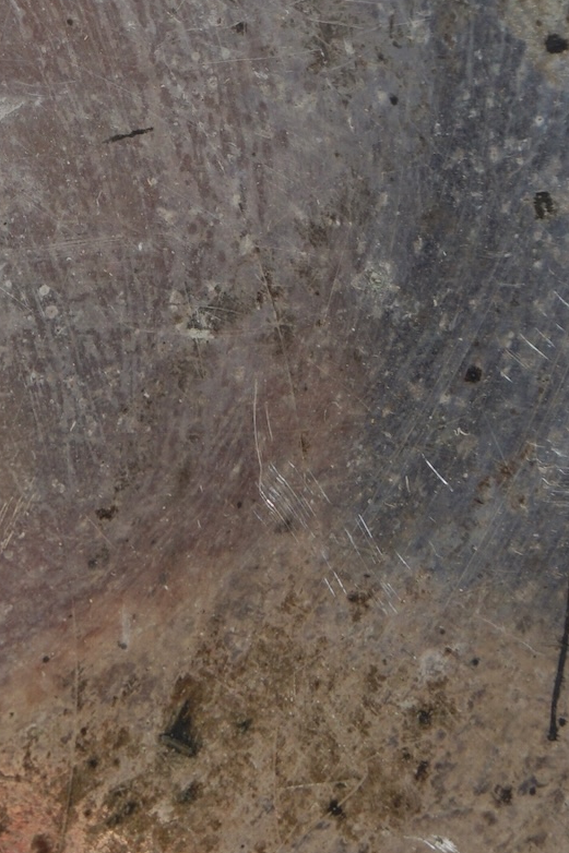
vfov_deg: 13.0
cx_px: -488
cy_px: 221
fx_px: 3747
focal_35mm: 158
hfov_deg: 8.3
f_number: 8
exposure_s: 1/125
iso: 100
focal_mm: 28
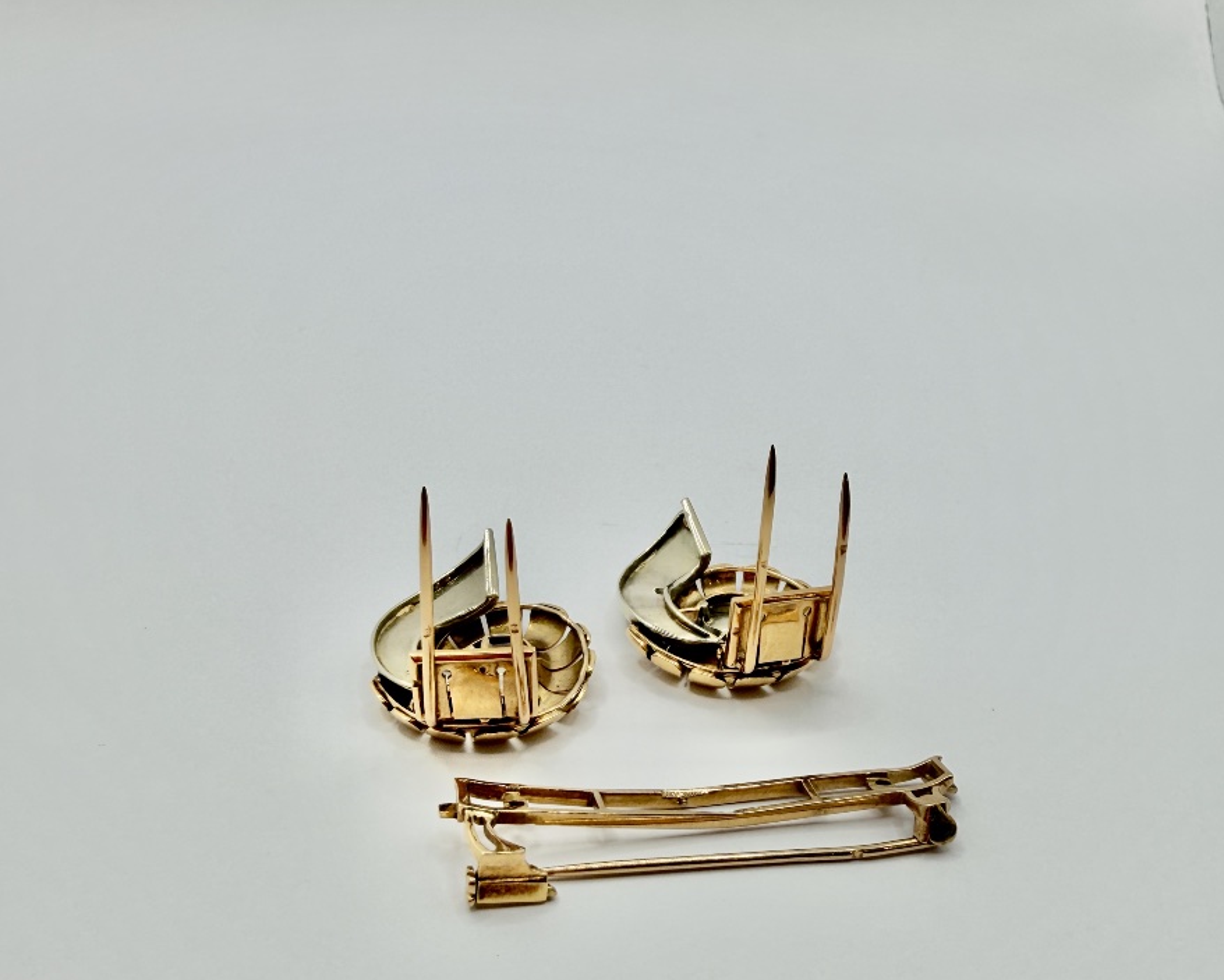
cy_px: 817
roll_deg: -2.8
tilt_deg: -37.4
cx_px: 605
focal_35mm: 32
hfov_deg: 55.6
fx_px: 1160
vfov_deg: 43.2
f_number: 2.2
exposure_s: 1/163
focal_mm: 2.22
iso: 40
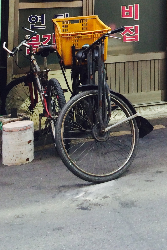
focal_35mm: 76
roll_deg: +1.4
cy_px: -50
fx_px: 529
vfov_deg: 24.2
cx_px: 212
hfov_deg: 17.0
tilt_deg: +3.5
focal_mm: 4.15
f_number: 2.2
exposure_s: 1/398
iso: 32
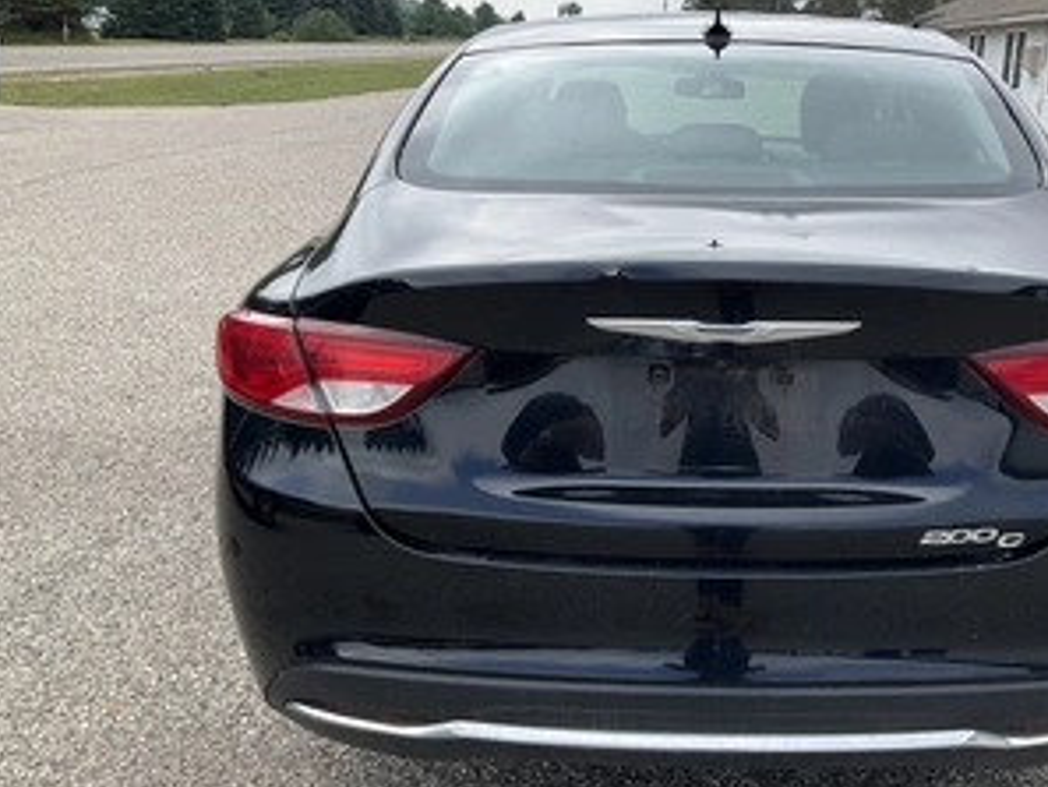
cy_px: 385
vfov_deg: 36.8
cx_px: 695
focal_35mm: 39
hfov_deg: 47.1
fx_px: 1181
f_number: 1.8
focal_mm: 3
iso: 25
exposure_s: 1/855
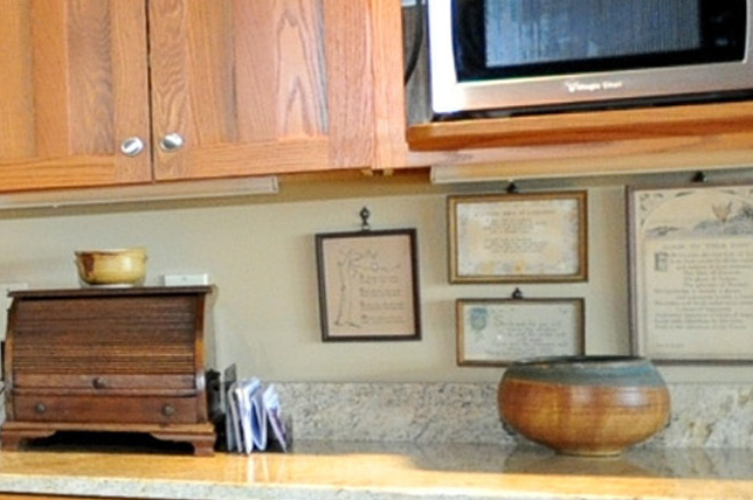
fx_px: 1551
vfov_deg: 18.3
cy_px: 237
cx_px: -721
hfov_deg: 18.6
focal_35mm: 74
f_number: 4.2
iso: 800
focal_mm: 11
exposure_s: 1/100
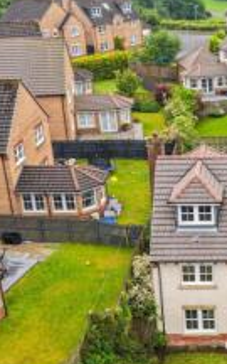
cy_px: 222
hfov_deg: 19.6
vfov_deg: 32.4
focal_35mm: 63
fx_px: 624
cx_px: 262
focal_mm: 14.45
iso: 125
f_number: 2.8
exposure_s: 1/240
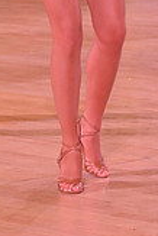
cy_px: -75
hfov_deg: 5.0
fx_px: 1820
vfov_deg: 7.3
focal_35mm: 277
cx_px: 11
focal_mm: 78
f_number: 5
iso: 2000
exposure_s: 1/400
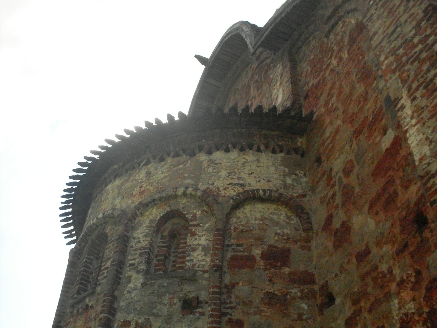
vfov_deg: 37.7
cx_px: 218
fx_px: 480
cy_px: 164
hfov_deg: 49.0
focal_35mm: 38
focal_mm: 6.3
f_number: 8.4
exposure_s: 1/500
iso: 400
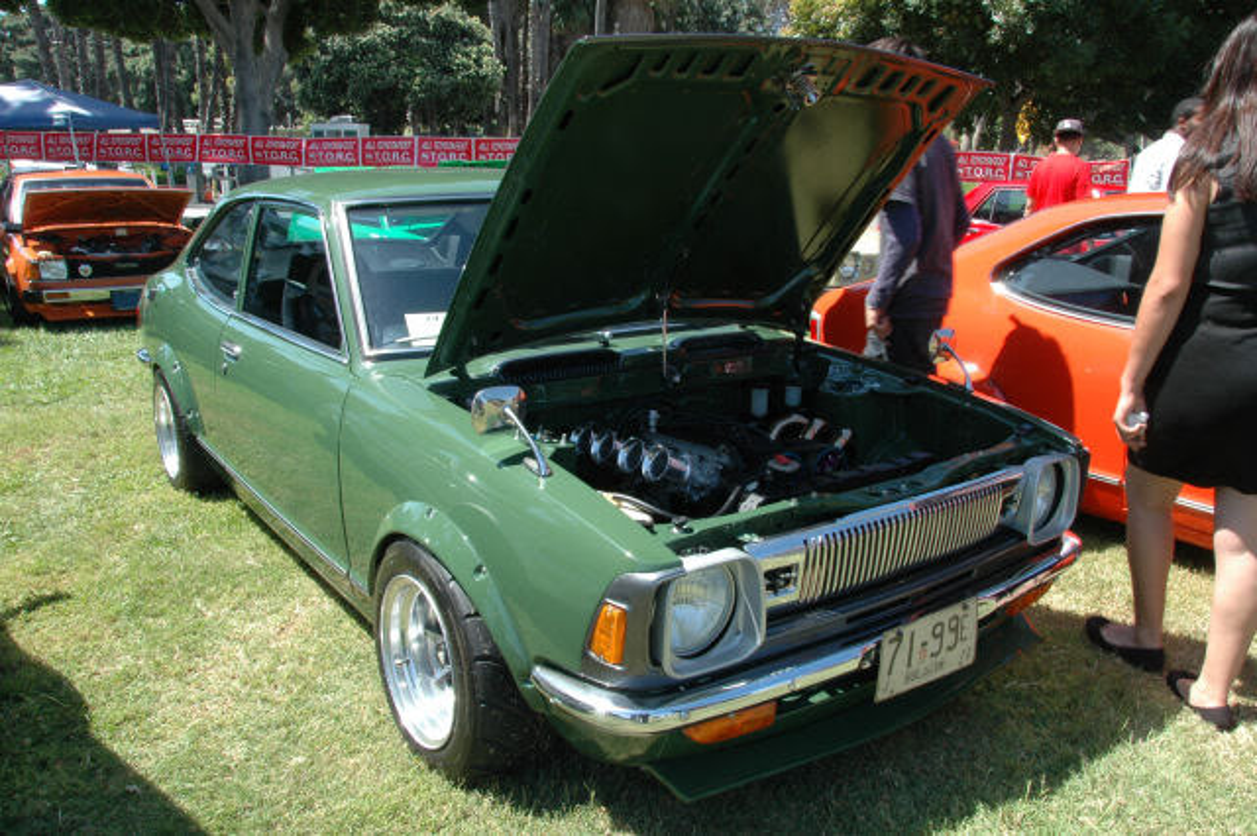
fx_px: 942
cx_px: 628
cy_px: 418
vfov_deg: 47.9
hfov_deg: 67.4
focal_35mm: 27
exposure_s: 1/50
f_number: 14
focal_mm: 18
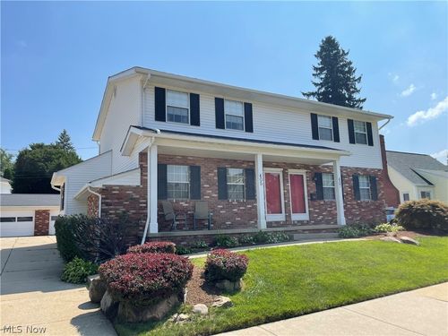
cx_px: 224
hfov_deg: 69.4
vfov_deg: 54.9
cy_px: 168
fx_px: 324
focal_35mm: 25
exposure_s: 1/3922
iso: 32
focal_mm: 5.1
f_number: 1.6
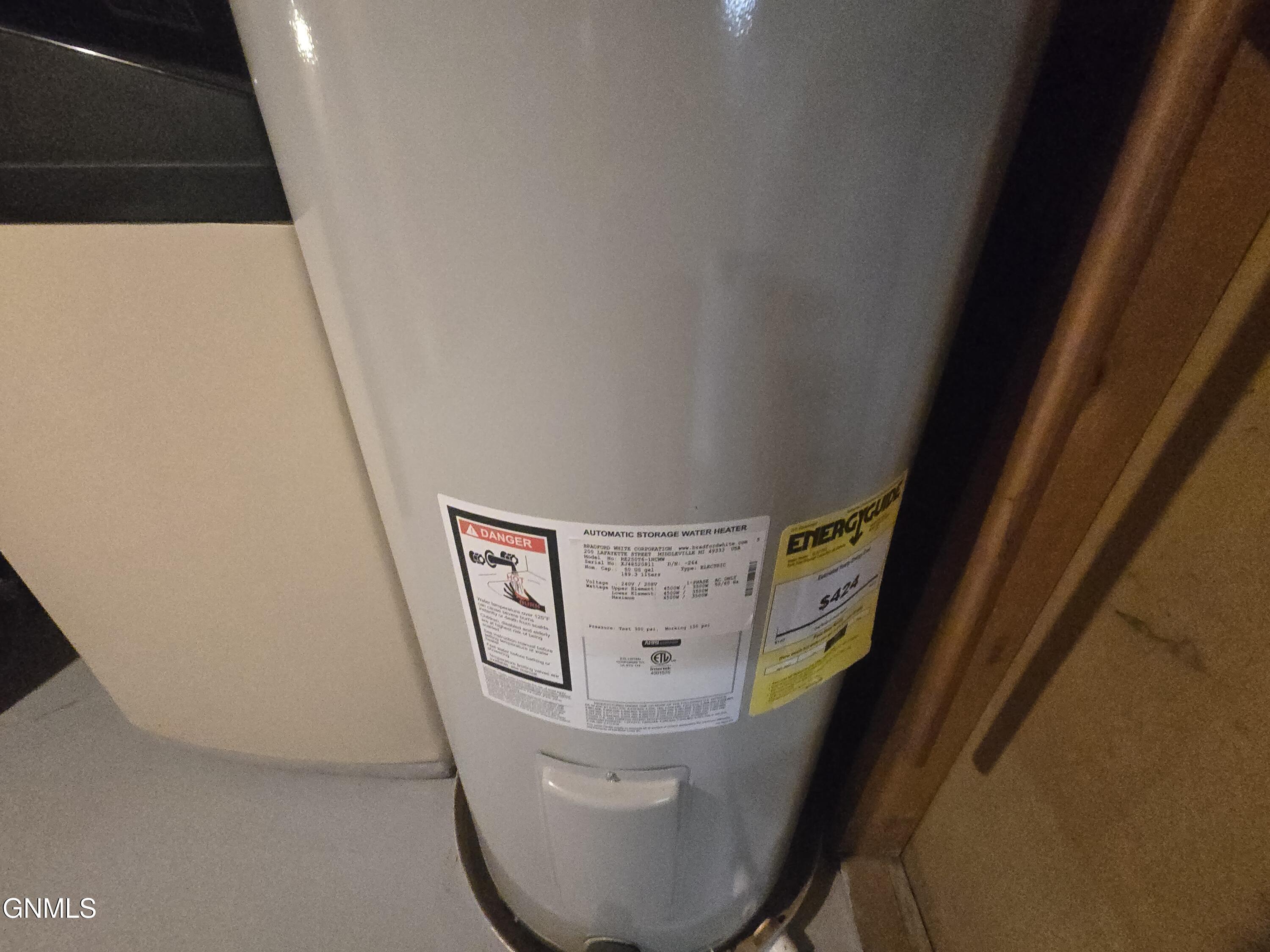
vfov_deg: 89.9
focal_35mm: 13
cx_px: 635
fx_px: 477
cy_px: 476
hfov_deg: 106.2
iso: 1250
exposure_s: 1/60
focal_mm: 2.2
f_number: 2.2
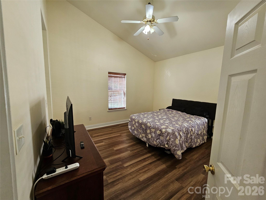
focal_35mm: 13
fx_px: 100
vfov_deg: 89.9
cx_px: 133
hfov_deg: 106.2
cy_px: 100
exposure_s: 1/60
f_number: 2.2
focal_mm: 2.2
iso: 250
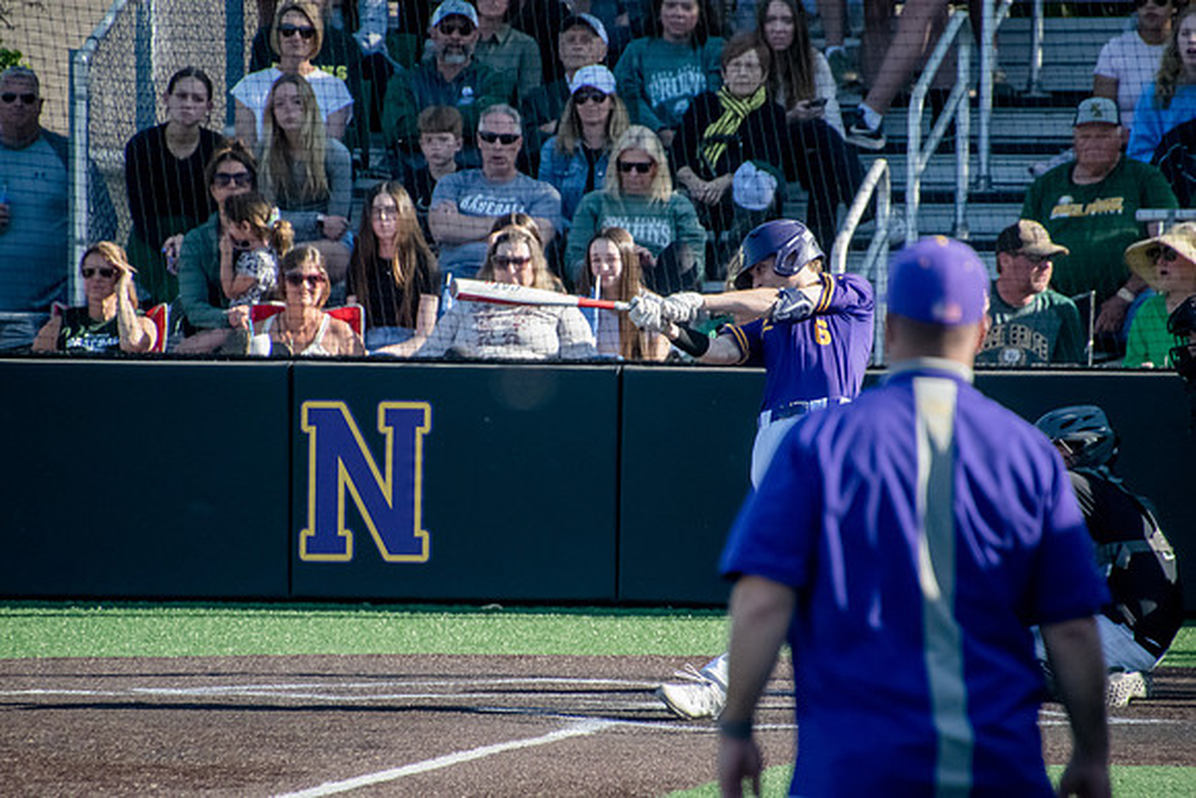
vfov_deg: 2.6
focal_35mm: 525
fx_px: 17445
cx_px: 598
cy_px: 399
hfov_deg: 3.9
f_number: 6.3
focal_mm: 350
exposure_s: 1/2500
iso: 2500
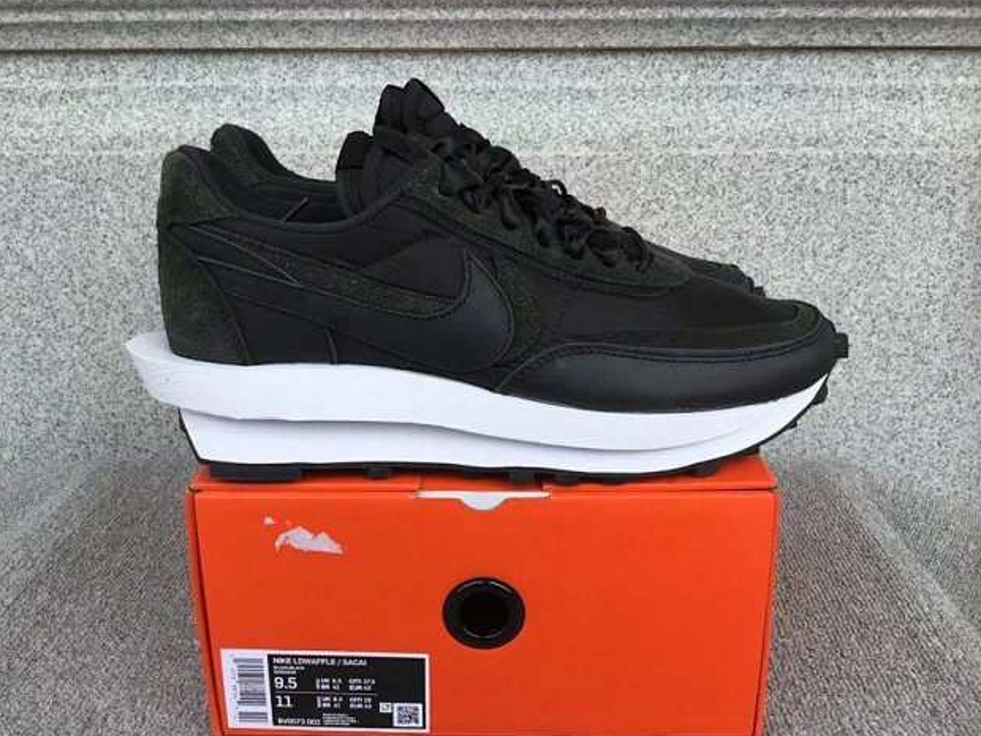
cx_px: 489
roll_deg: +0.8
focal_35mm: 32
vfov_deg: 44.2
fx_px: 907
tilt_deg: -17.4
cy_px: 372
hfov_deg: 56.8
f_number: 2.4
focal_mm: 3.3
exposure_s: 1/463
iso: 25
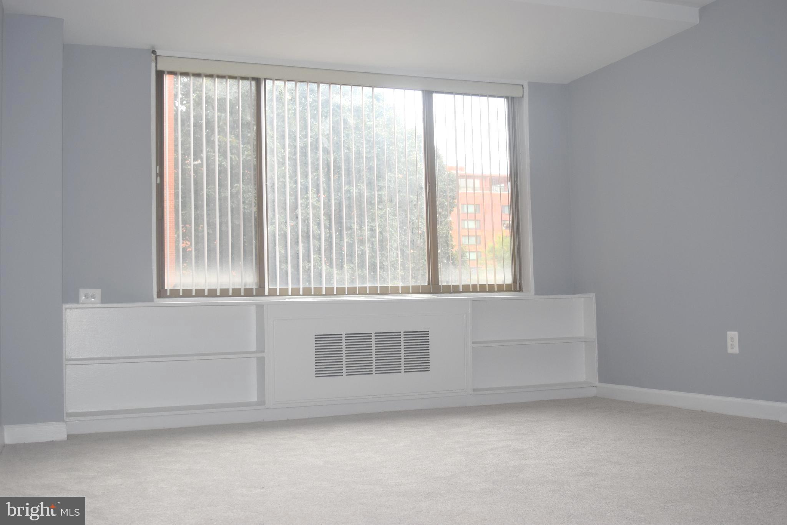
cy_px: 262
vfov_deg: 33.0
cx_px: 394
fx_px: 885
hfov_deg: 47.9
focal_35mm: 40
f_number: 5.6
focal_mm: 27
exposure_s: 1/125
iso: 500
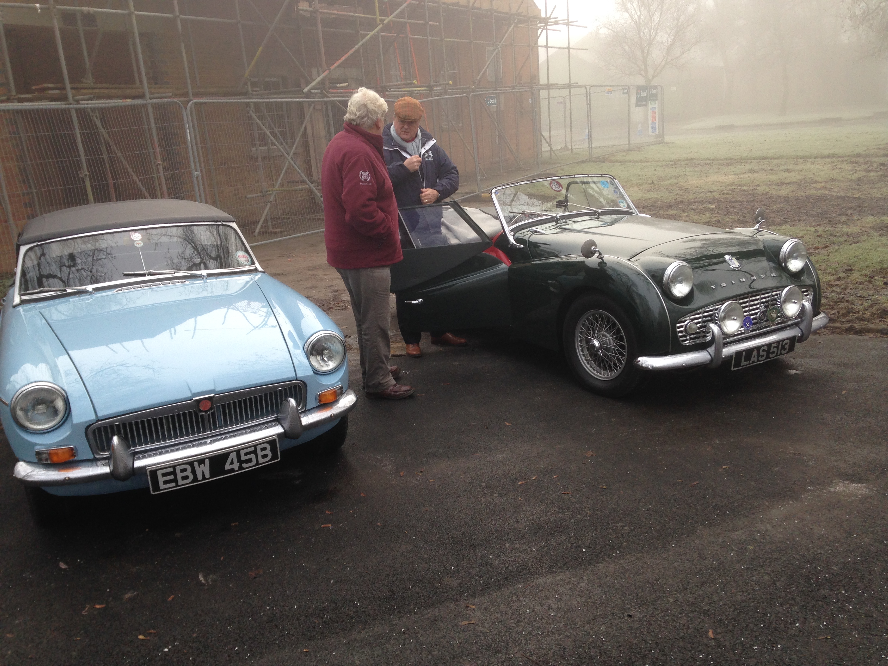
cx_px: 444
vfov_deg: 42.9
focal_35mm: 33
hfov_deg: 55.4
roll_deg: +3.0
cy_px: 333
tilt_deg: -16.4
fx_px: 847
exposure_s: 1/120
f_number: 2.4
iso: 64
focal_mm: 4.12
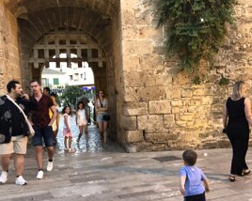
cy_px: 140
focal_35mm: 45
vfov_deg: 33.0
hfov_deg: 41.1
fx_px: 335
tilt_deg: -7.0
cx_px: 137
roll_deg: +0.0
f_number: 1.8
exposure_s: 1/17
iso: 64
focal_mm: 4
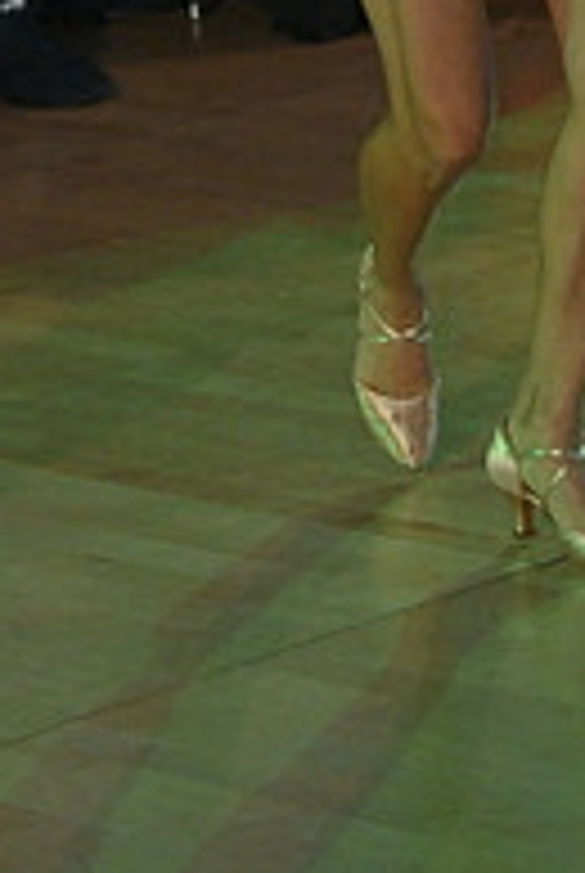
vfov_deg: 8.3
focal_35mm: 245
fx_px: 5950
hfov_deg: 5.6
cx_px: 754
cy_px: -333
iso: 2500
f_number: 6.3
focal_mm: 82
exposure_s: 1/400
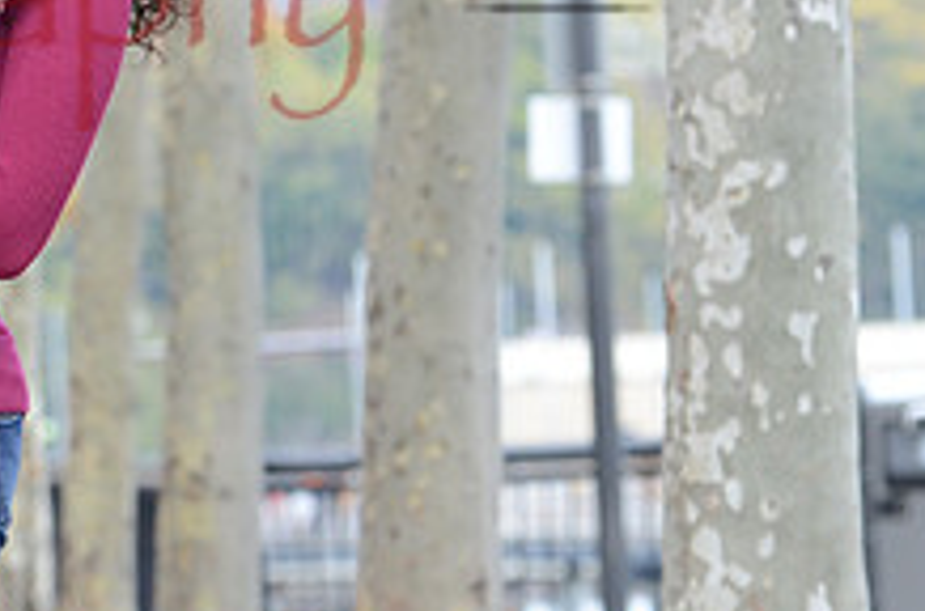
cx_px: -144
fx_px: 15321
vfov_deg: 2.3
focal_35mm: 598
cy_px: -174
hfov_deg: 3.5
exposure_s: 1/125
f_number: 9
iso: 500
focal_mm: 150
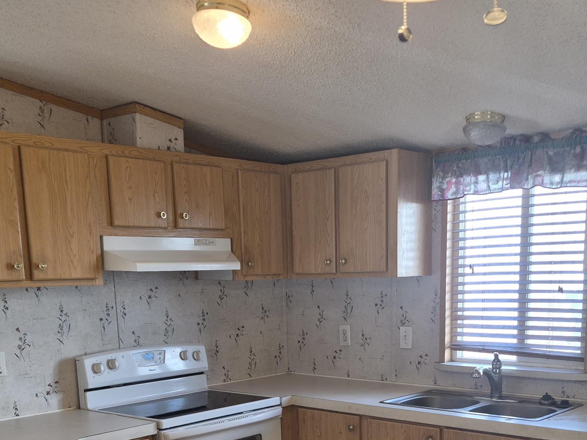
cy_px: 396
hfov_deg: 42.8
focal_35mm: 44
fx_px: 746
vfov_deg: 31.3
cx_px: 335
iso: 64
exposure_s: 1/120
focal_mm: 5.4
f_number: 1.8
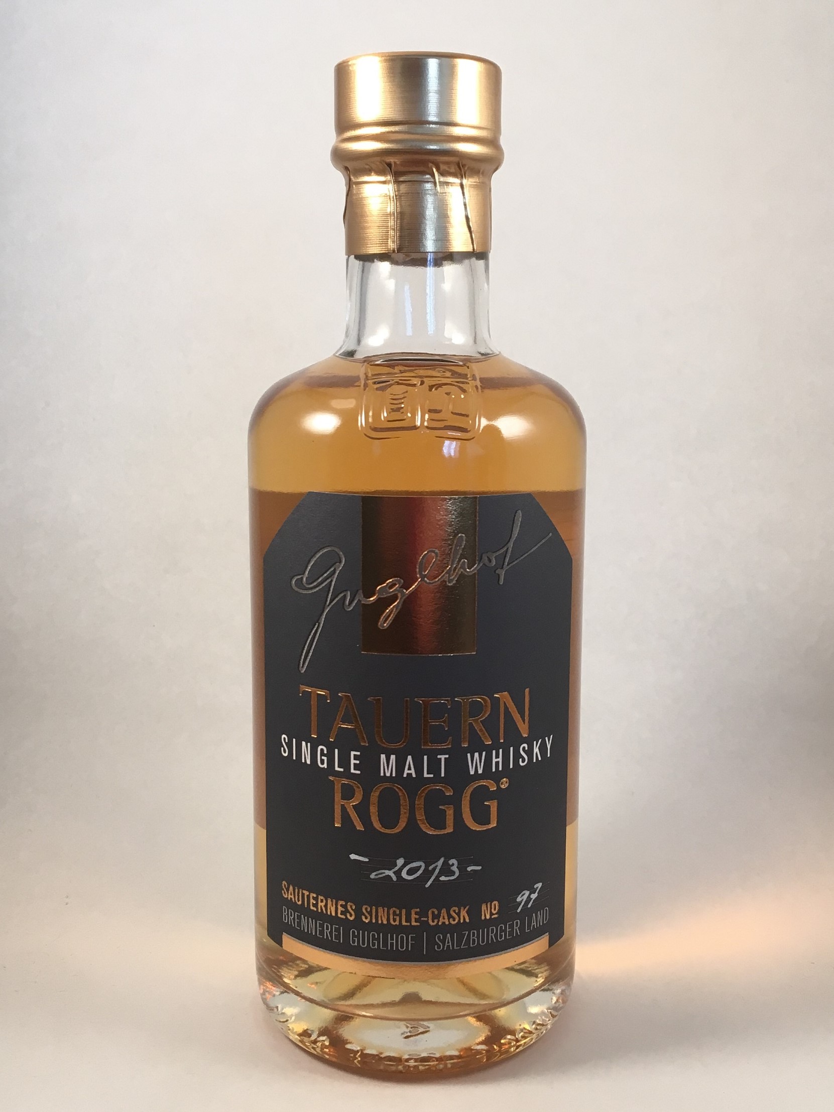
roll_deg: +1.0
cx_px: 417
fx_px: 932
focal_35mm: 29
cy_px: 556
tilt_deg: -9.6
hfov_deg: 48.2
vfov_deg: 61.7
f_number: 2.2
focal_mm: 4.15
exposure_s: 1/33
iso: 32
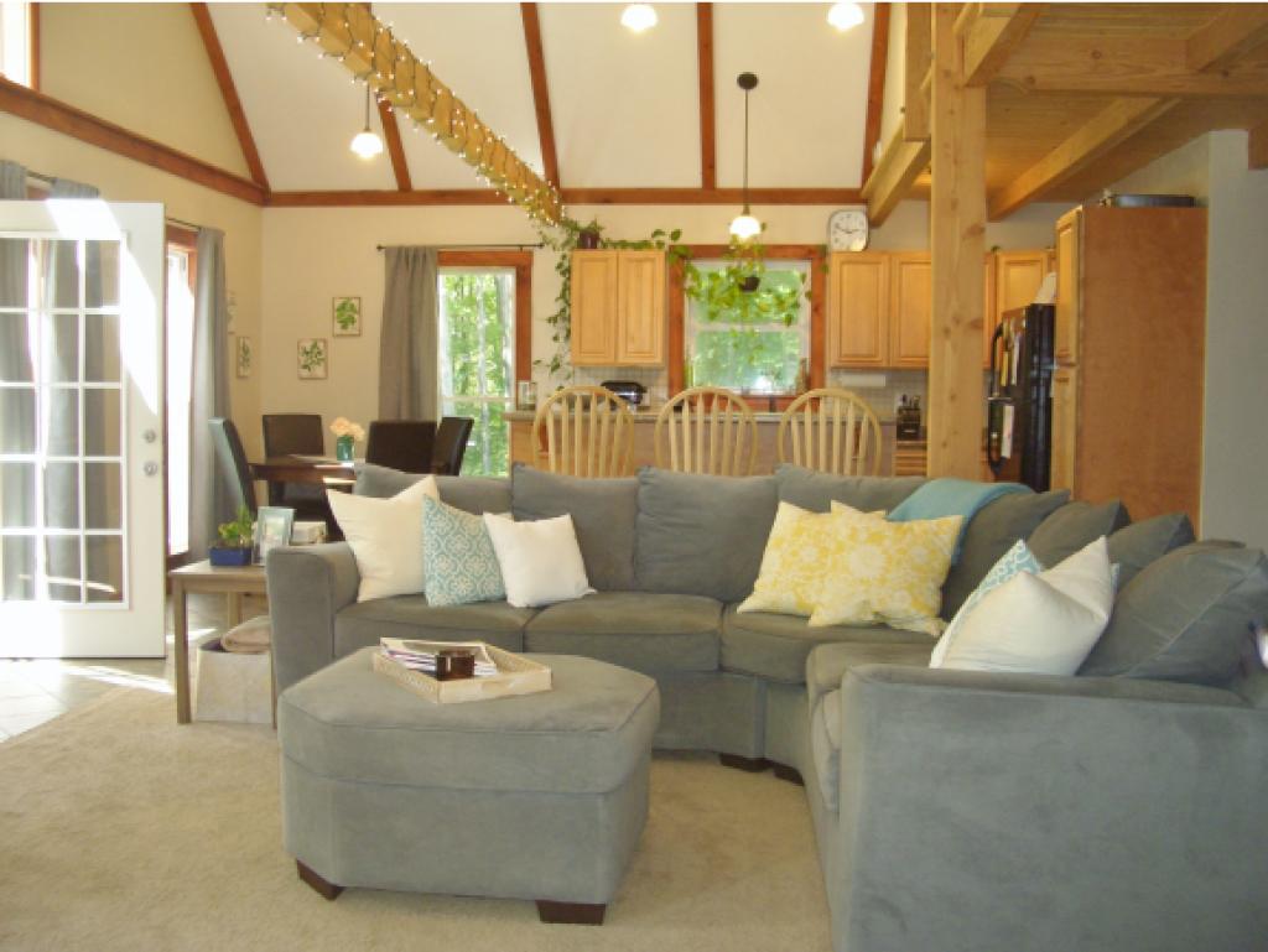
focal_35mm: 35
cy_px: 476
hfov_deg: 52.6
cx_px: 634
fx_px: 1283
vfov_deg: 40.7
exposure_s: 1/60
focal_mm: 5.8
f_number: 2.6
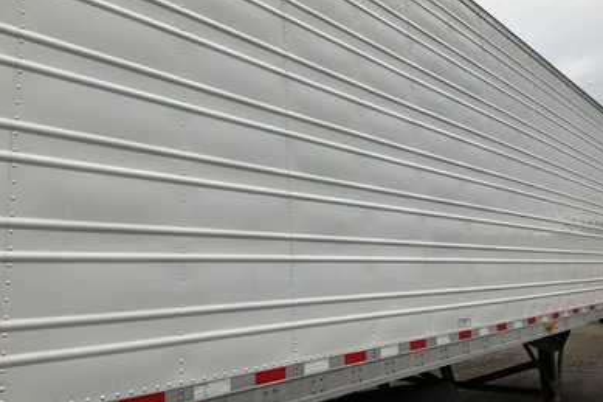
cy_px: 202
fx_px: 519
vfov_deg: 42.3
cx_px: 298
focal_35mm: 31
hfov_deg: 60.3
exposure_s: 1/551
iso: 25
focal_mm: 3
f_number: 1.8
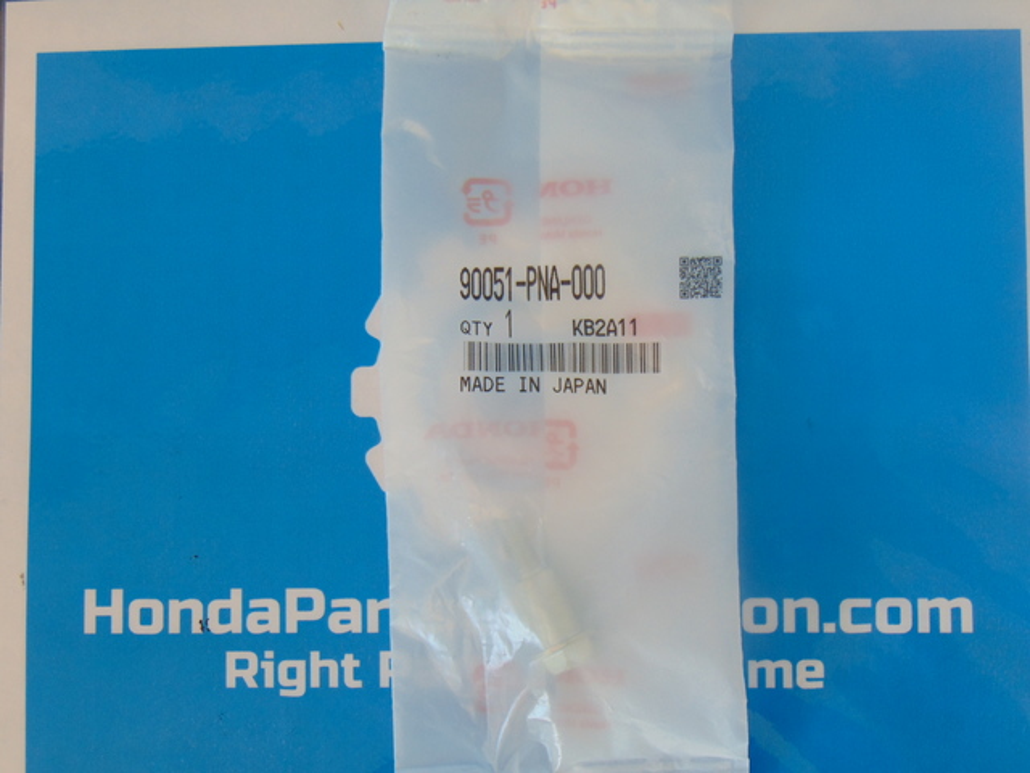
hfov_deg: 44.8
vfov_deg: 34.3
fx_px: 1250
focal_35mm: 42
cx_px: 515
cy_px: 386
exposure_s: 1/60
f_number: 3.3
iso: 80
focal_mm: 7.6
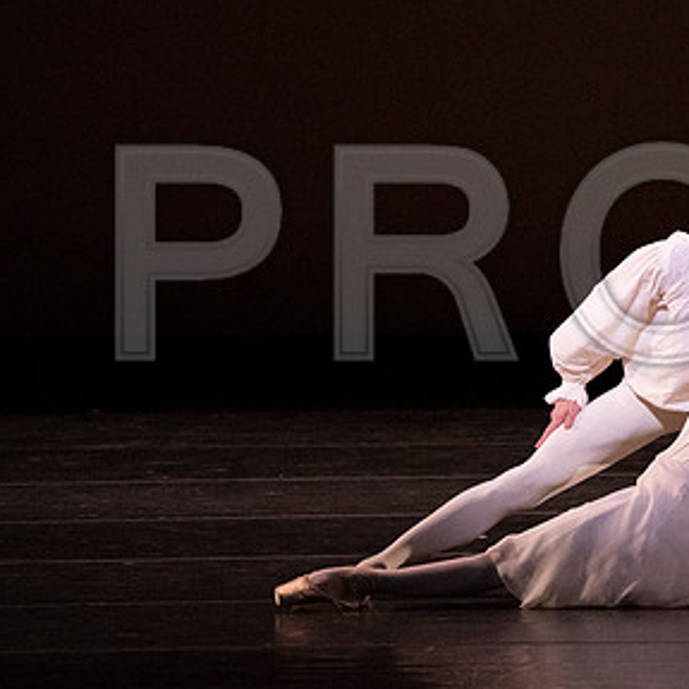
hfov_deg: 2.7
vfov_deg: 2.7
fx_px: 14480
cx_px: 644
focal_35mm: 643
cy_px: 260
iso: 20000
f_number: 5.6
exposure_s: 1/400
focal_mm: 376
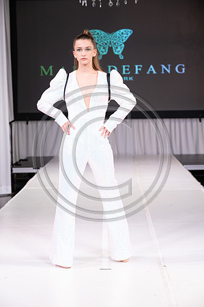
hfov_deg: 15.2
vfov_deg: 22.6
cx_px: 102
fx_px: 767
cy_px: 154
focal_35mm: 90
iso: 2000
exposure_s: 1/400
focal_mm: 90
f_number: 5.6
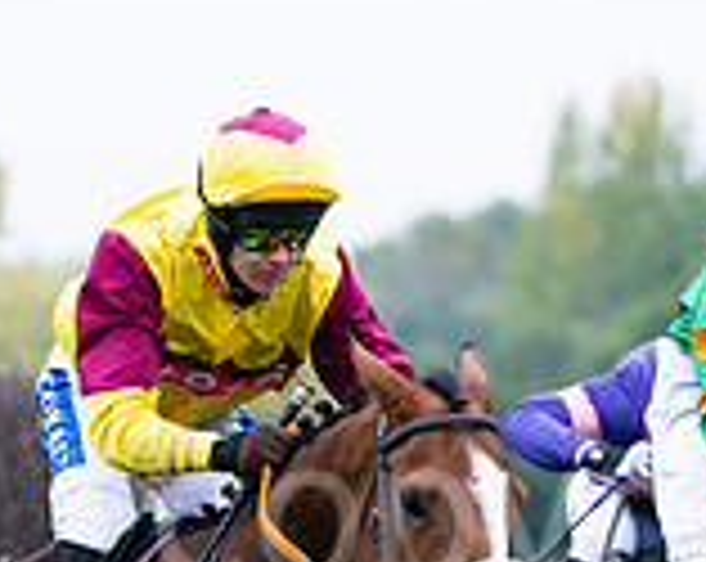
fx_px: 12660
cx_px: 746
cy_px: 800
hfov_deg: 3.2
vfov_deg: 2.5
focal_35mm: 607
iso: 800
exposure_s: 1/1000
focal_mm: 175
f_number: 4
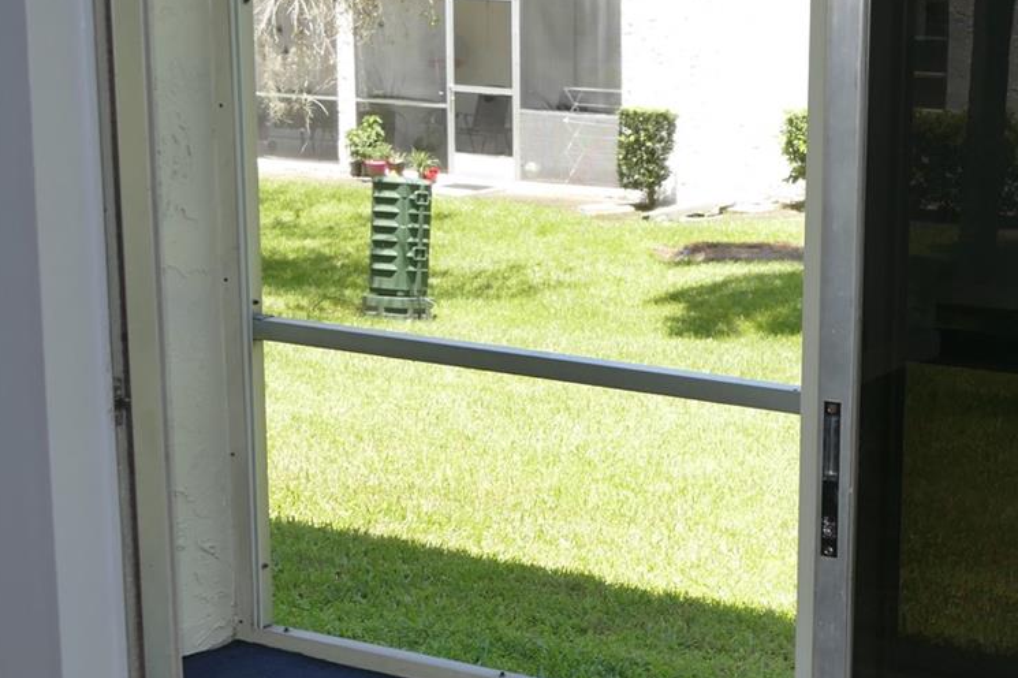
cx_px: 931
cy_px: 436
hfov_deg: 26.7
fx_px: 2063
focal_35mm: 73
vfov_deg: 18.6
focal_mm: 12.38
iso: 125
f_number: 3.1
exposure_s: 1/250
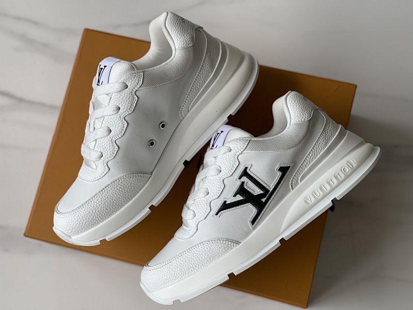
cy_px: 155
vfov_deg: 22.9
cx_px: 206
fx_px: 764
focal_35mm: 64
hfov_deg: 30.3
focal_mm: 7.5
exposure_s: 1/121
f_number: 2.2
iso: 32
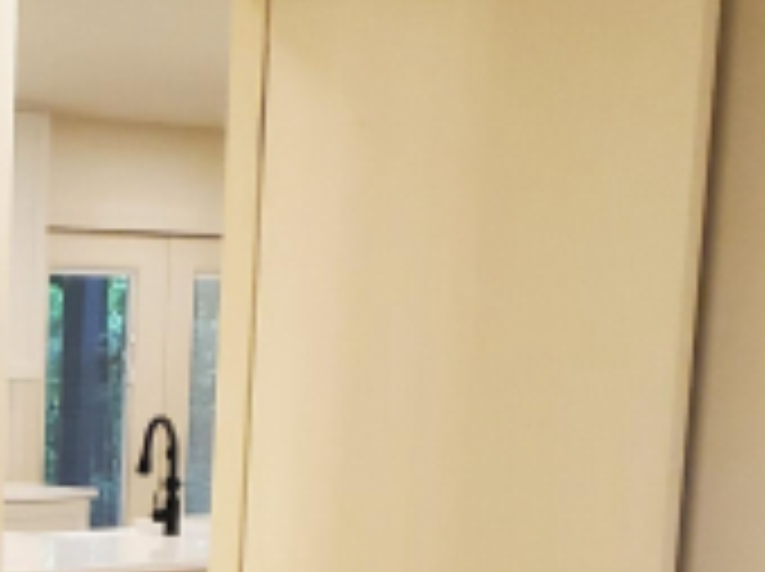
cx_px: -110
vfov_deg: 13.9
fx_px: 2251
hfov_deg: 18.4
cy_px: 757
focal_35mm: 102
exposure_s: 1/120
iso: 320
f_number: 2.4
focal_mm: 4.3
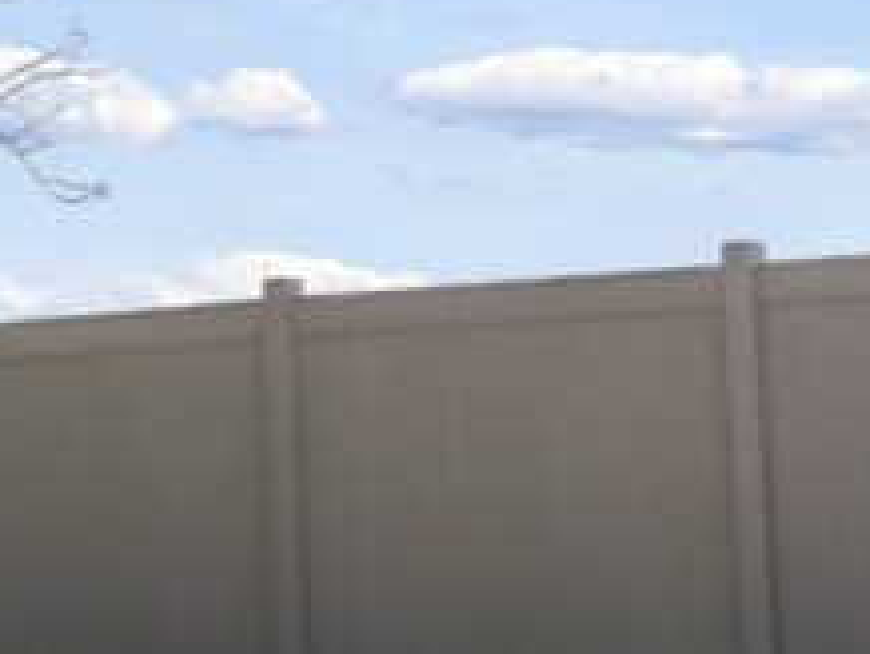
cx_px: 1684
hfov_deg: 15.1
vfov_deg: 13.7
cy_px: 514
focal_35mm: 108
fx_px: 2717
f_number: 6
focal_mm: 4
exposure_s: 1/400
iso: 125
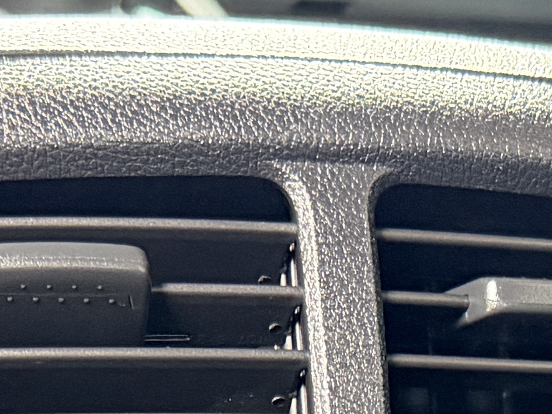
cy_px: 1017
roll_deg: -7.7
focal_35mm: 145
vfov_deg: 9.1
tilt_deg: -26.0
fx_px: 2313
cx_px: 340
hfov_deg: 13.6
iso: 500
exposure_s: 1/60
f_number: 1.78
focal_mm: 6.76
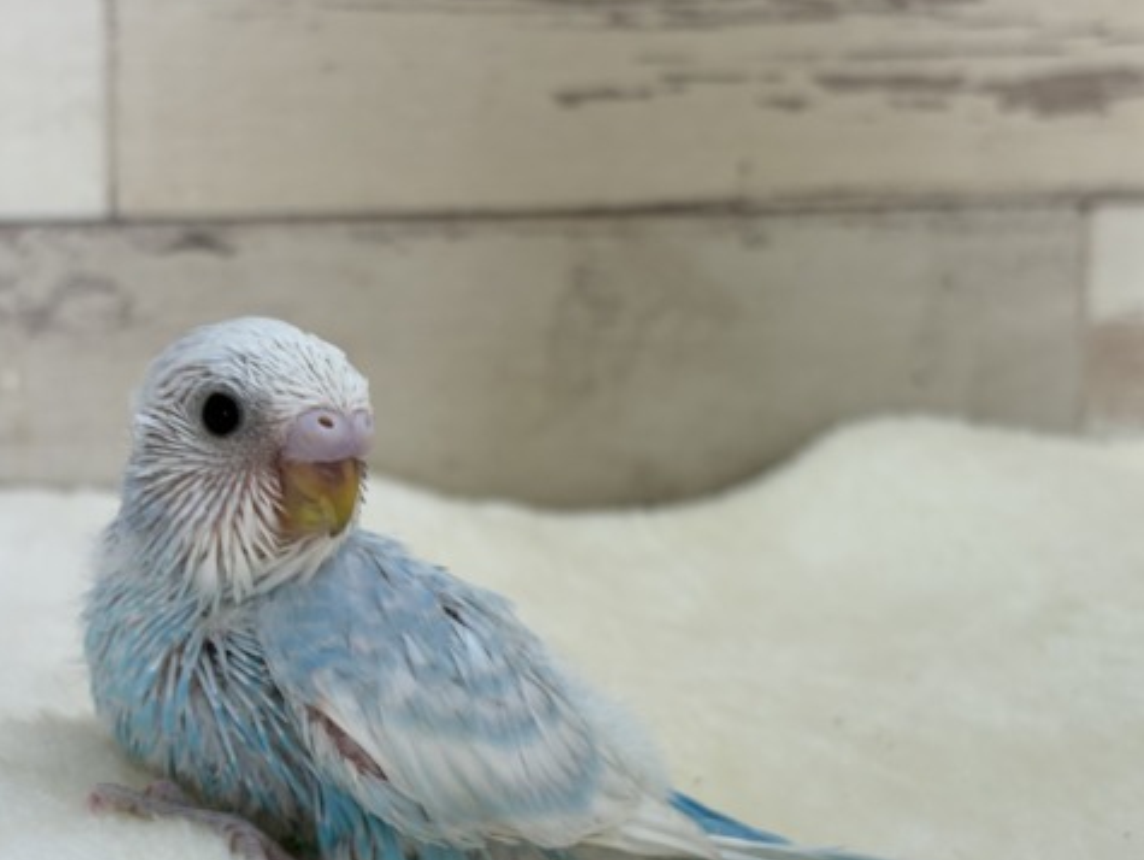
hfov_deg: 27.7
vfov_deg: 21.0
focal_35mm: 70
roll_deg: +0.4
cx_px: 491
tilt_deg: -10.1
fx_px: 2315
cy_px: 552
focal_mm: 5.96
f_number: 1.6
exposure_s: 1/50
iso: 40
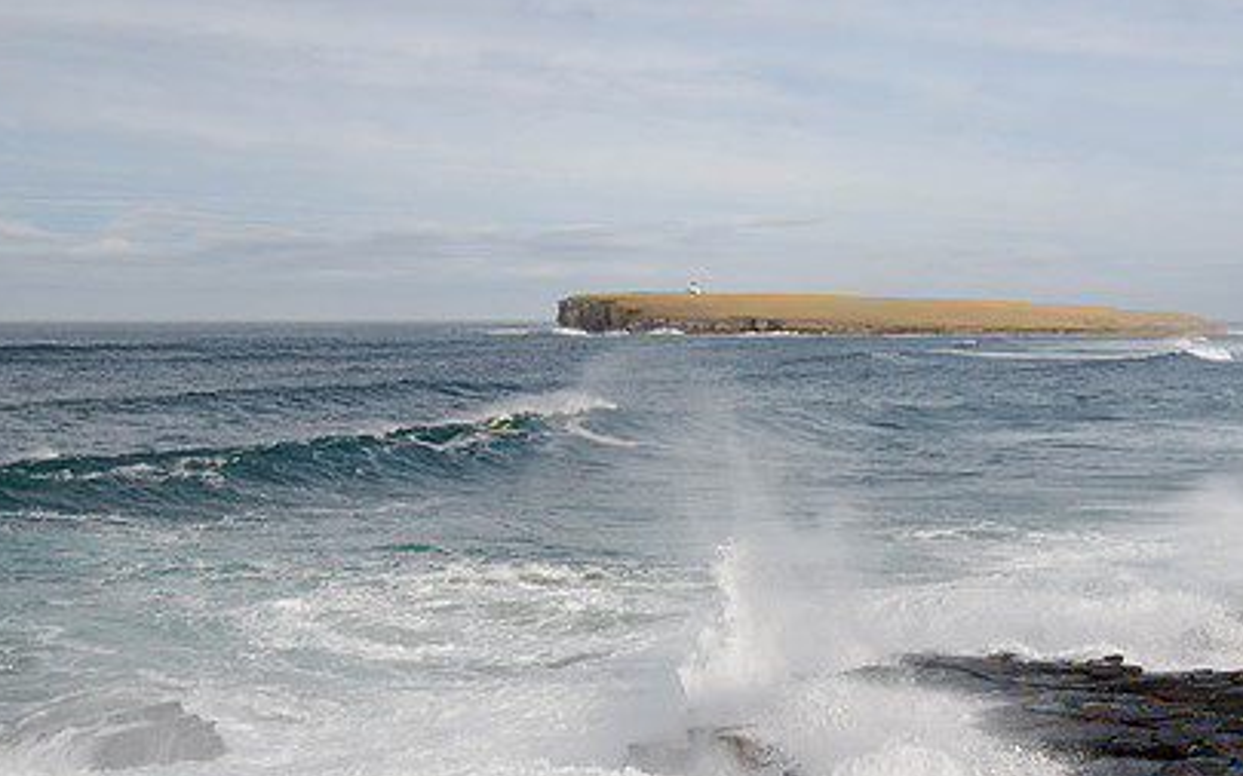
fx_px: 1761
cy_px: 545
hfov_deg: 38.8
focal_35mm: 52
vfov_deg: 24.7
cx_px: 694
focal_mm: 17
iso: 500
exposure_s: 1/1000
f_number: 7.1
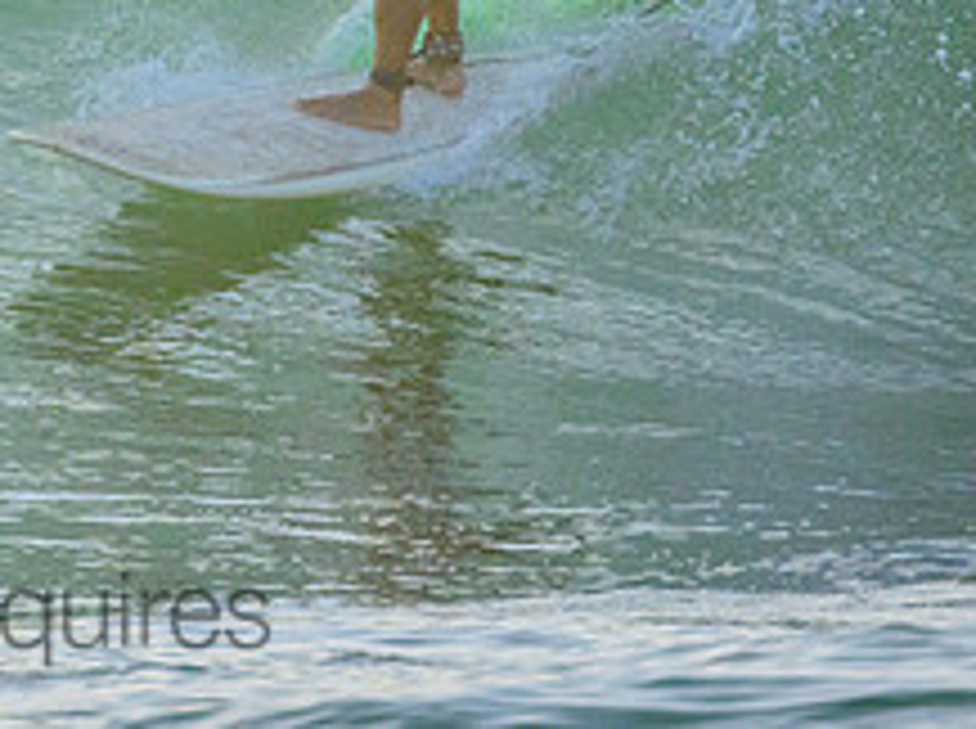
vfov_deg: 0.7
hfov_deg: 1.0
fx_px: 57986
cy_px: -137
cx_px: -76
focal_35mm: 2060
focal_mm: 800
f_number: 11
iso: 2200
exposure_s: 1/2000
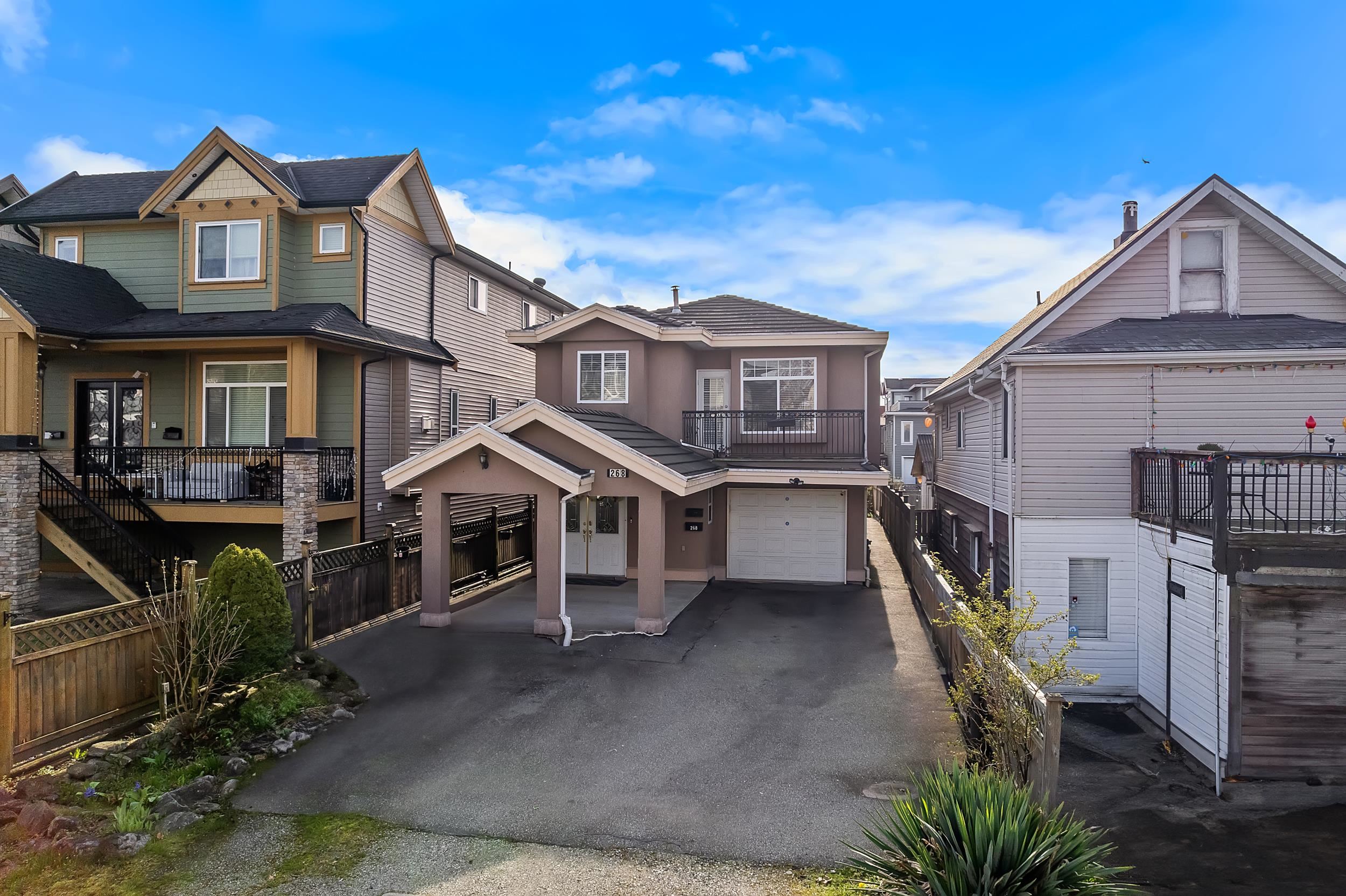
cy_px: 448
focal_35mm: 22
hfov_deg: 78.6
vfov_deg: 57.2
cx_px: 673
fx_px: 822
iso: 100
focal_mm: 8.38
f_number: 2.8
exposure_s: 1/2500
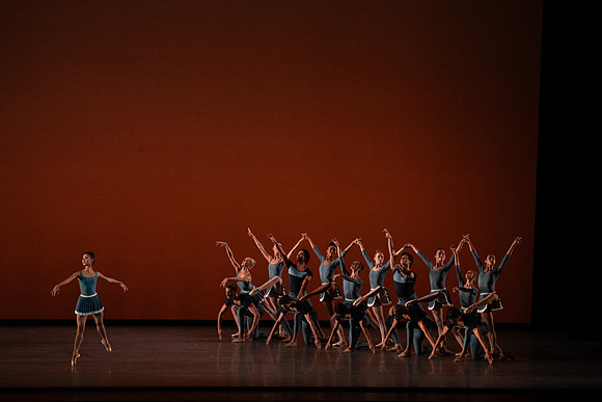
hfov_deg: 14.2
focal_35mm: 145
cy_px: 201
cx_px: 301
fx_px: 2425
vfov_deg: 9.5
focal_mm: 145
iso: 5000
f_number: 9
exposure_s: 1/400
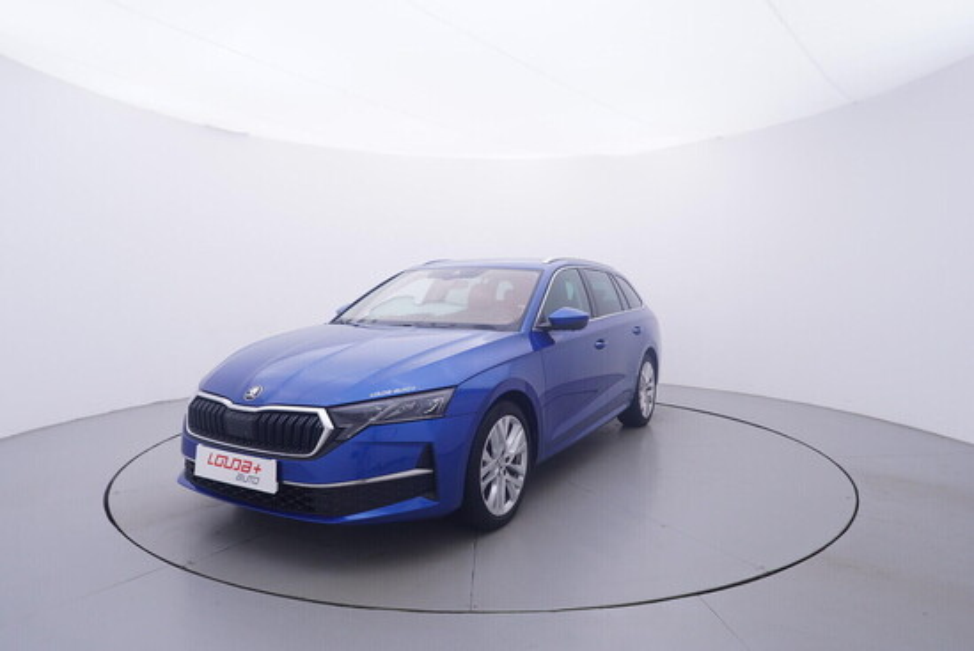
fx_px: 609
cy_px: 326
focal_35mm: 22
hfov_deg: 77.3
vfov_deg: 56.2
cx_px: 487
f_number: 5
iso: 200
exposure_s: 1/80
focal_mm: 15
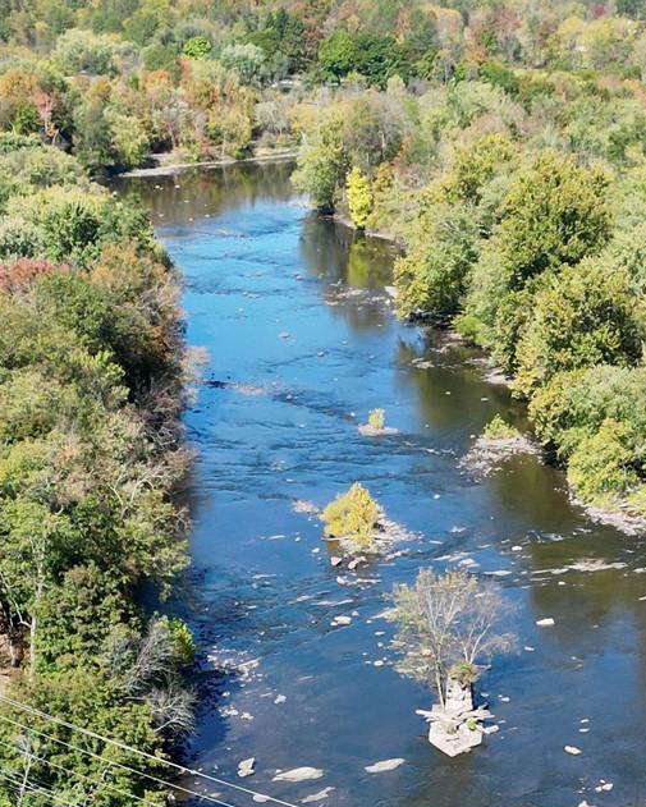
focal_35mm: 76
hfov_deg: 20.2
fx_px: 1816
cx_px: 338
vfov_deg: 23.8
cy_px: 838
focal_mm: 6.72
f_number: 1.7
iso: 200
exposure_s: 1/2000
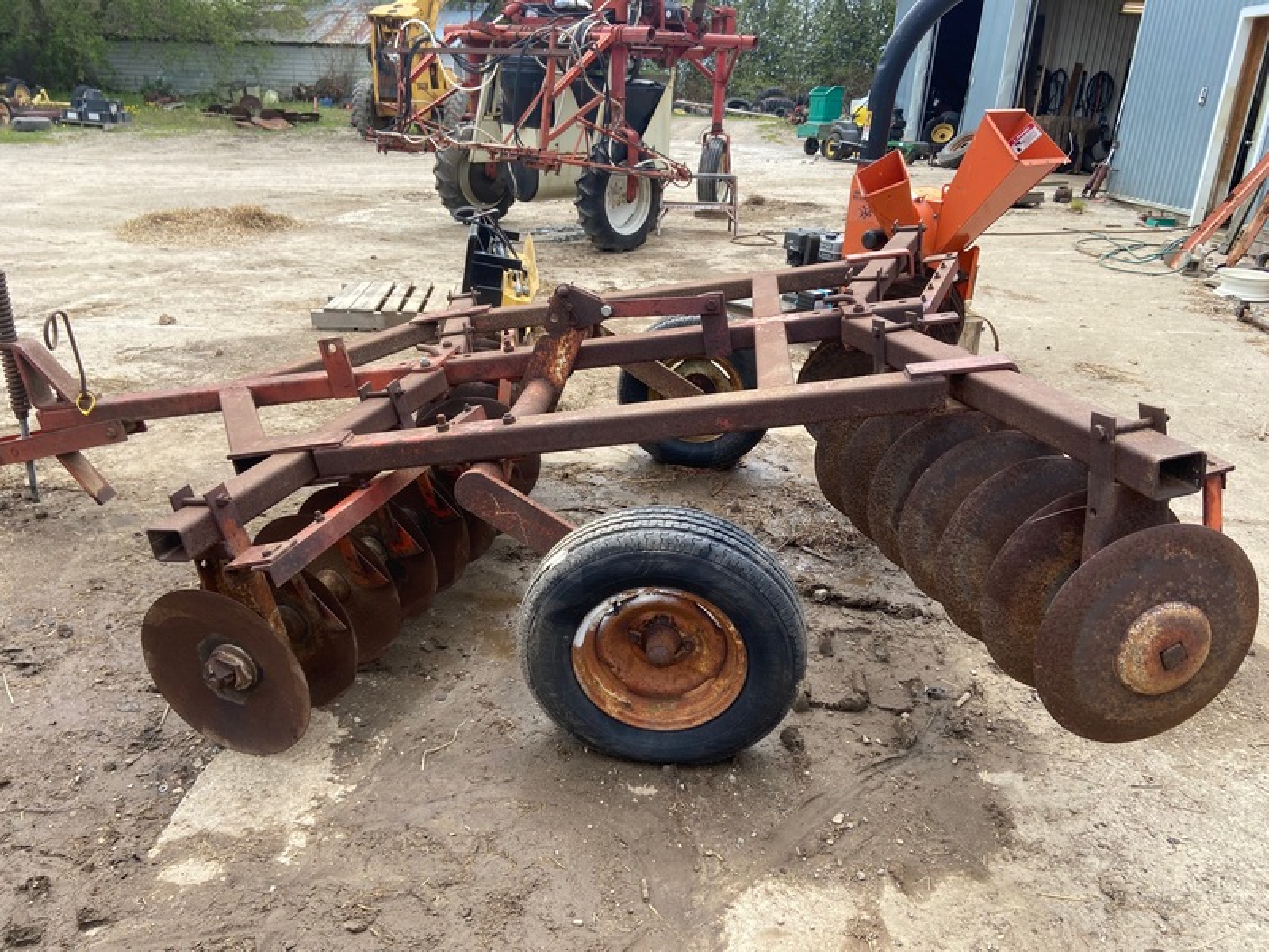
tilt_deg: -22.8
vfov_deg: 53.1
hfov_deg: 67.3
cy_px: 476
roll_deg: -2.9
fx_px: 953
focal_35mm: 26
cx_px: 634
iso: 32
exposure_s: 1/1147
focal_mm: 4.25
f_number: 1.8
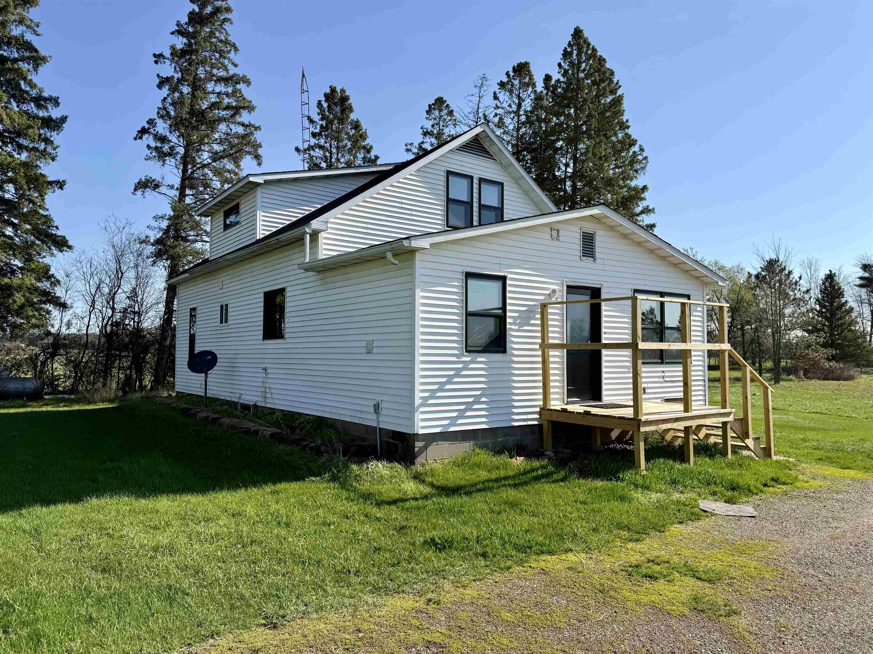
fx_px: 605
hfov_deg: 71.6
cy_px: 327
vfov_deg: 56.8
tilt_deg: +3.8
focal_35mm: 24
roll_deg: +0.2
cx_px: 436
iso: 80
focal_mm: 6.76
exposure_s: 1/4405
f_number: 1.78
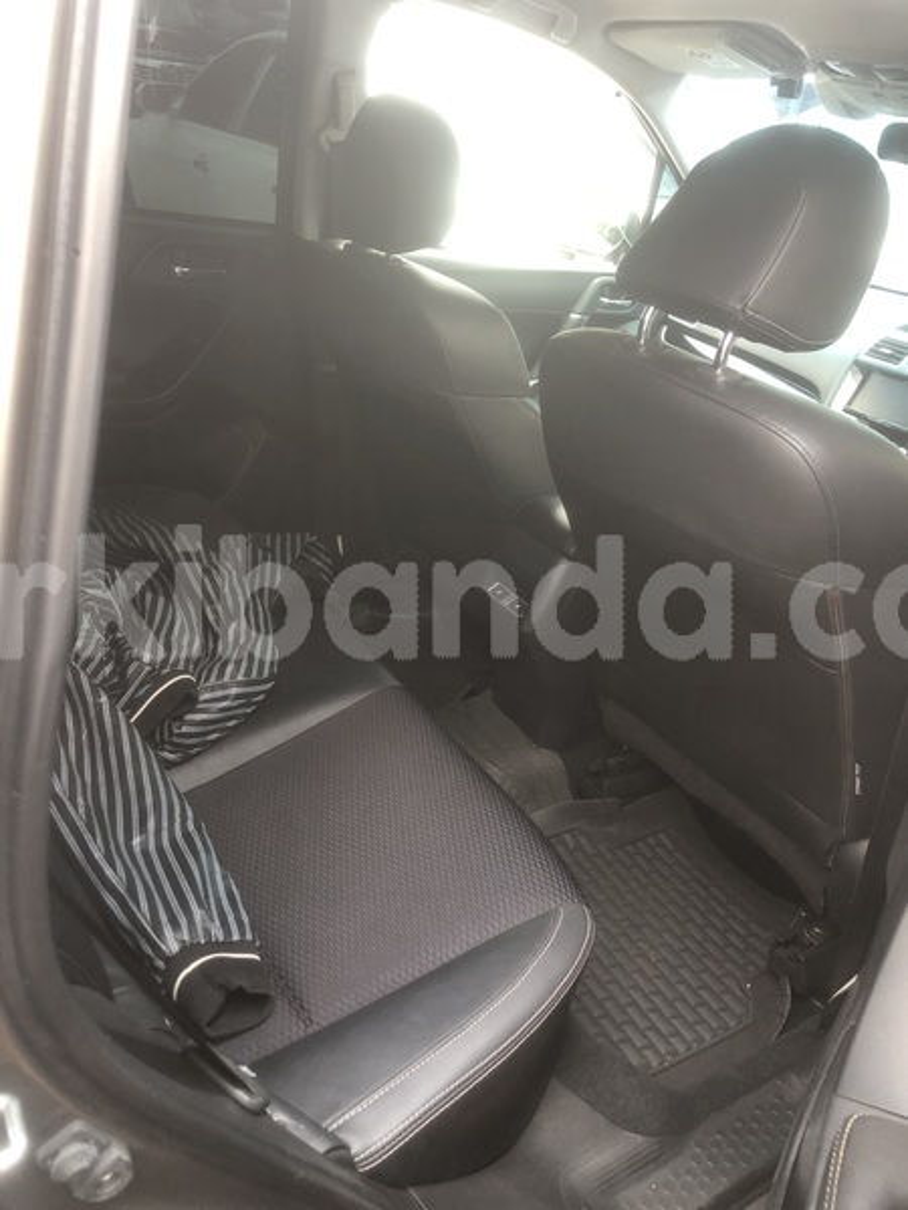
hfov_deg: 49.7
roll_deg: -5.7
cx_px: 454
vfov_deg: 63.4
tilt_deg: -25.2
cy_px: 605
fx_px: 979
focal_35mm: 28
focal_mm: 3.99
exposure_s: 1/30
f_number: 1.8
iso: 25
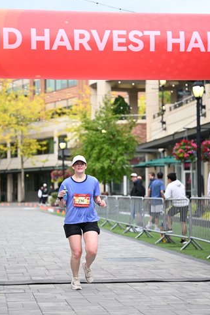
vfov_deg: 23.1
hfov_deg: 15.5
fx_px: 769
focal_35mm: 88
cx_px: 102
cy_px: 176
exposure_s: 1/1600
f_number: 2.8
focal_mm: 77
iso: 640
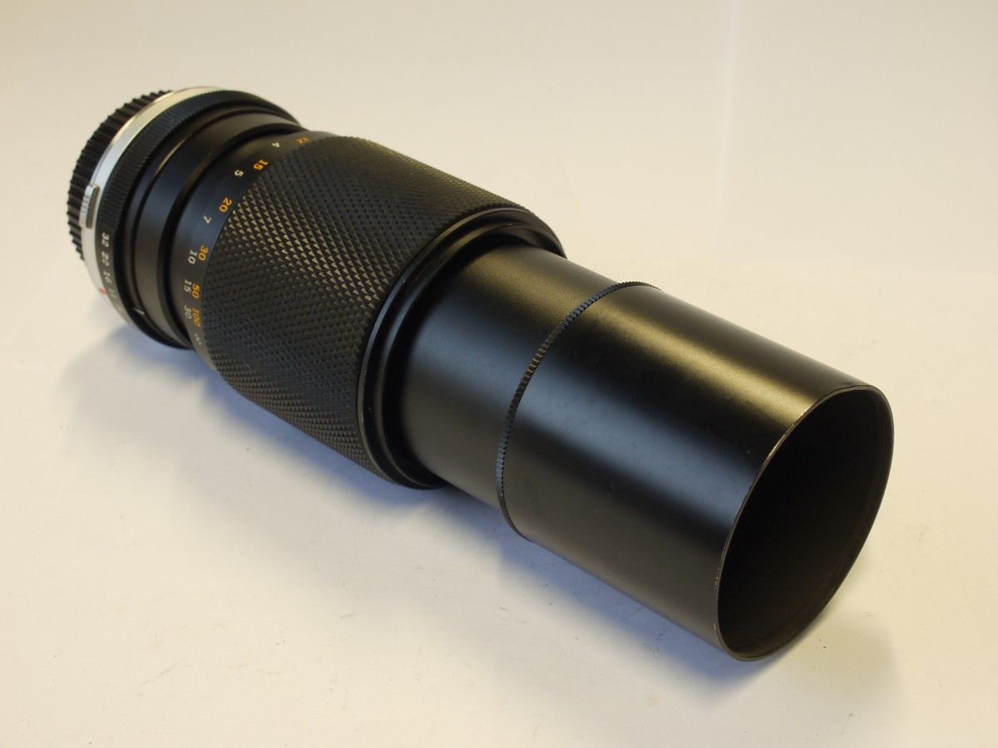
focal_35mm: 60
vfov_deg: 24.4
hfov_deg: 32.2
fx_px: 1730
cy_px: 374
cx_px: 499
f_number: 9
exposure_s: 1/13
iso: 400
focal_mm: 30
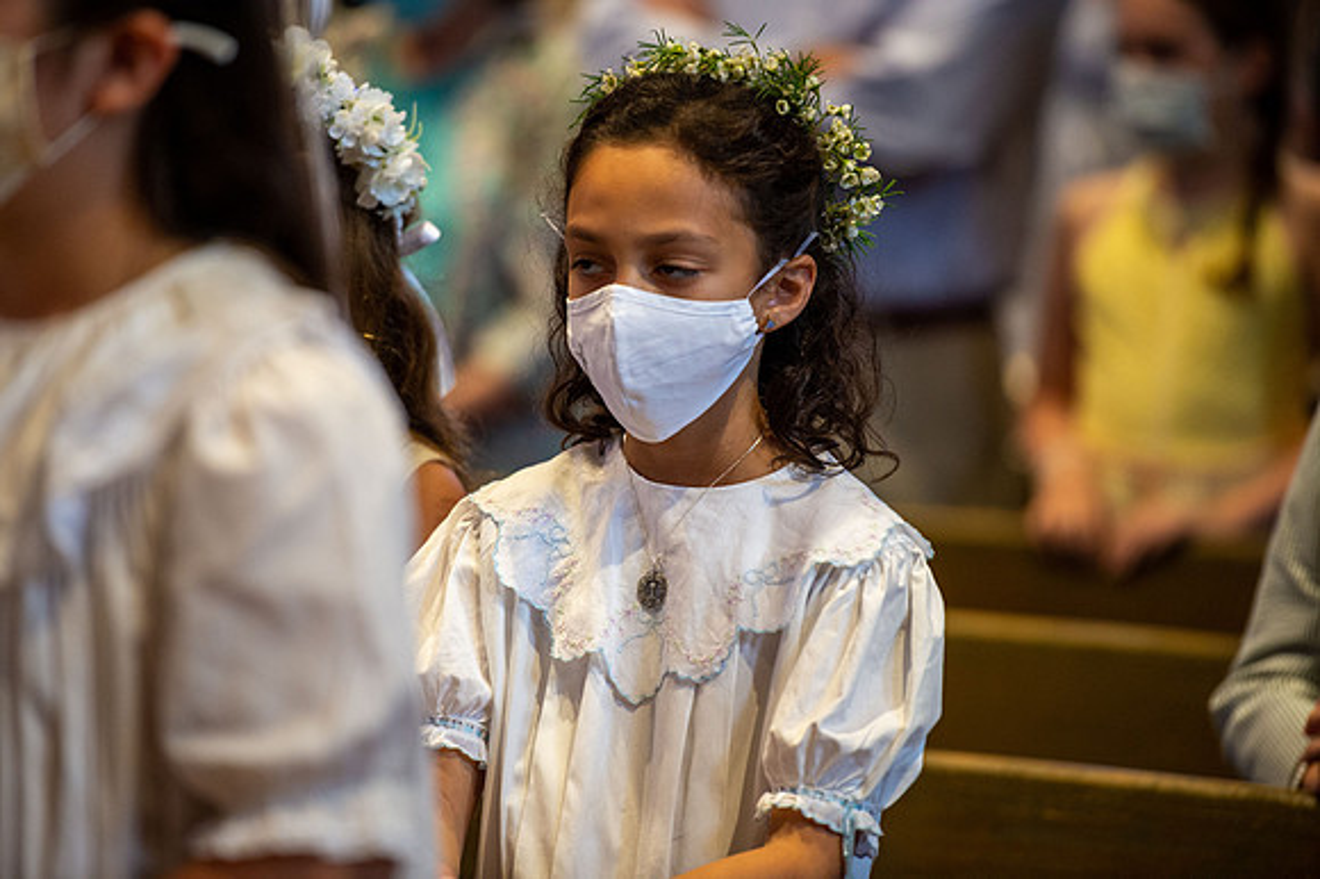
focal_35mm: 200
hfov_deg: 10.3
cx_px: 660
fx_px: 7329
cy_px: 440
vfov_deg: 6.9
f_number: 2.8
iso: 1600
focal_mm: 200
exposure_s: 1/125
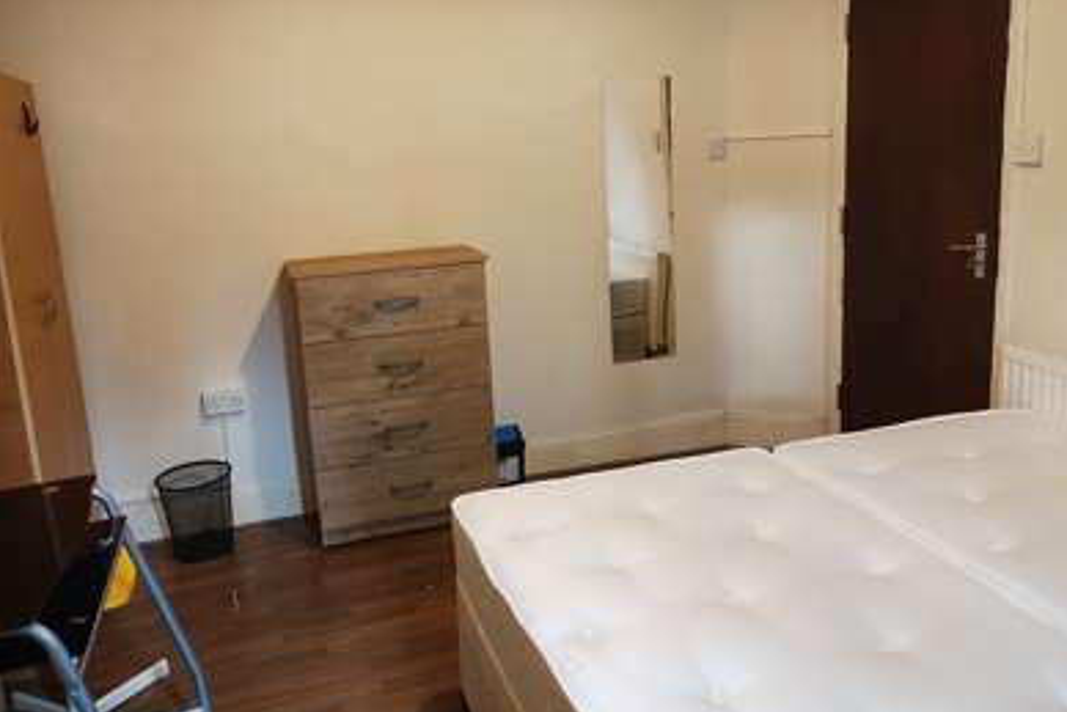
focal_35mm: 30
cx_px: 547
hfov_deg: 61.9
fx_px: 889
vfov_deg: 43.6
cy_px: 316
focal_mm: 4.27
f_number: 1.8
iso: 1722
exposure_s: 1/25
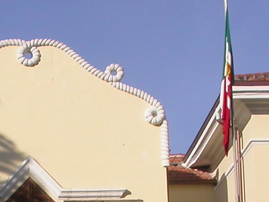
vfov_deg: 9.8
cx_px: -21
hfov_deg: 13.2
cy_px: 291
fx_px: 1142
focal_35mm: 147
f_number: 7.5
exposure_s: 1/396
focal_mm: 7.85
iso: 100
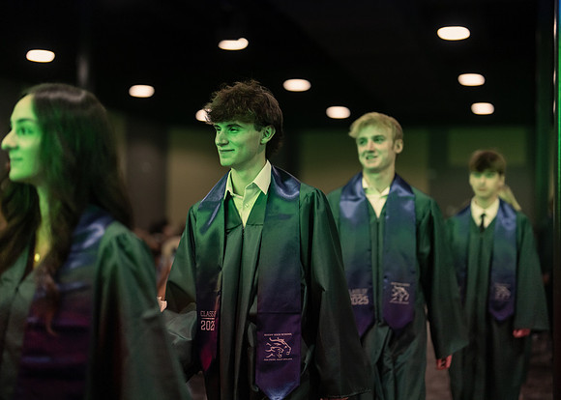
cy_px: 200
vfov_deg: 26.6
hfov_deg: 36.7
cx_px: 280
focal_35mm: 53
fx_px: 846
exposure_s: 1/500
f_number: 1.2
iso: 1250
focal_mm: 50
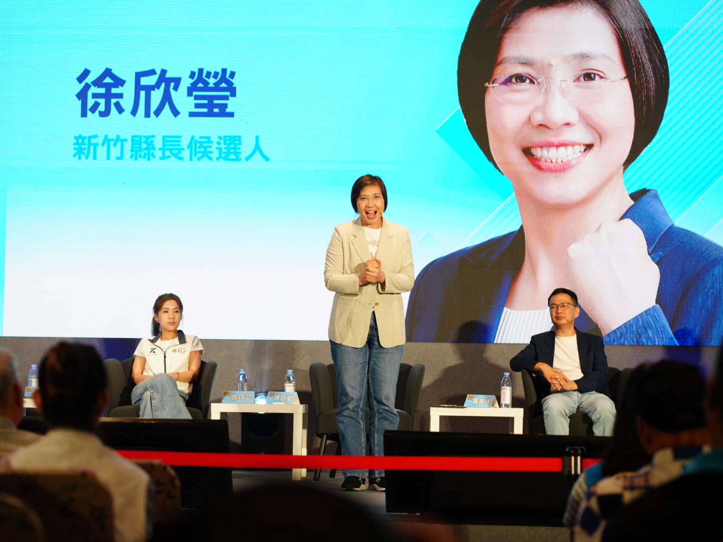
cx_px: 321
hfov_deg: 21.3
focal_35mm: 92
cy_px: 271
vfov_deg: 16.1
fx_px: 1921
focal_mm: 85
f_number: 2.8
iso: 500
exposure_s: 1/160
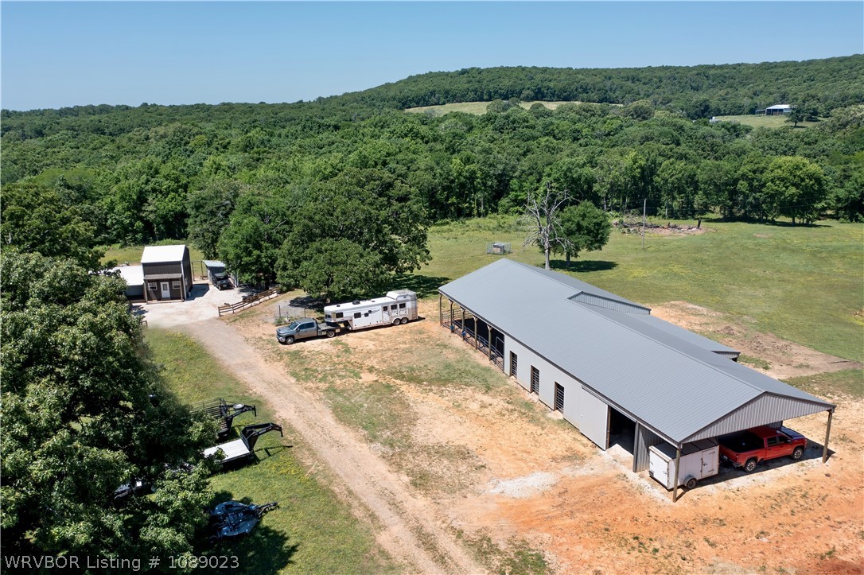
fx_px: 672
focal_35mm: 28
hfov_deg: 65.5
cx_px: 432
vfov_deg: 46.4
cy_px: 288
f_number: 2.8
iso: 100
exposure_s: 1/2500
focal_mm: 10.26
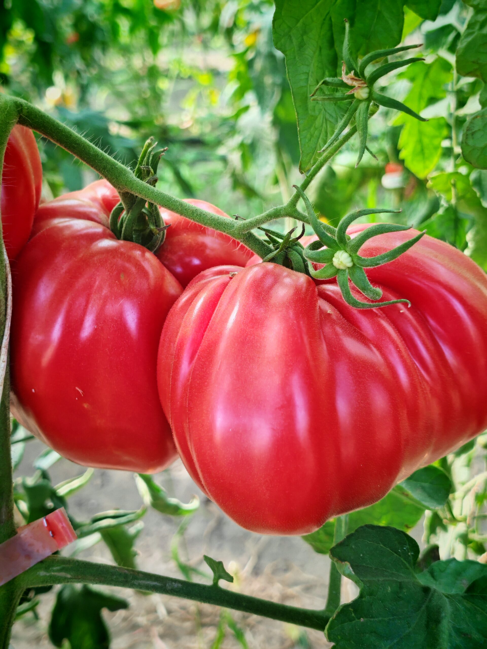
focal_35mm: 52
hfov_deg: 28.0
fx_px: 975
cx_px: 244
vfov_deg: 36.8
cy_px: 324
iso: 125
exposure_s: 1/100
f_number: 1.6
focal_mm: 5.4
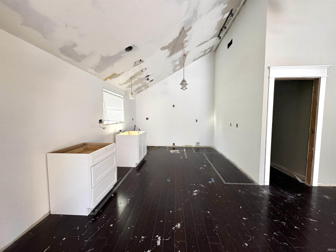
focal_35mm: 14
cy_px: 126
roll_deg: +0.9
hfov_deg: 102.1
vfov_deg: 85.7
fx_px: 136
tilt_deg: -4.1
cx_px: 168
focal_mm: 2.22
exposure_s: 1/110
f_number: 2.2
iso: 100
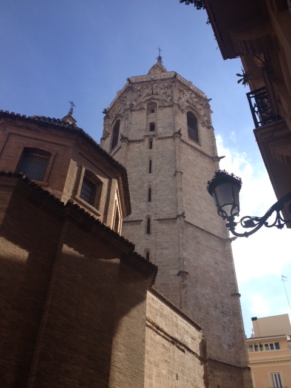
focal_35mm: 35
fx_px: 392
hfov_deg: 40.7
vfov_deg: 52.6
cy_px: 194
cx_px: 146
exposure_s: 1/1082
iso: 50
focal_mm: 4.28
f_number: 2.4
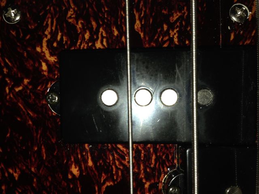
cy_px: 97
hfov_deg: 55.4
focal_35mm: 33
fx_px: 247
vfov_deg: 42.9
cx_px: 130
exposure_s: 1/205
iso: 50
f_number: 2.4
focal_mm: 4.12
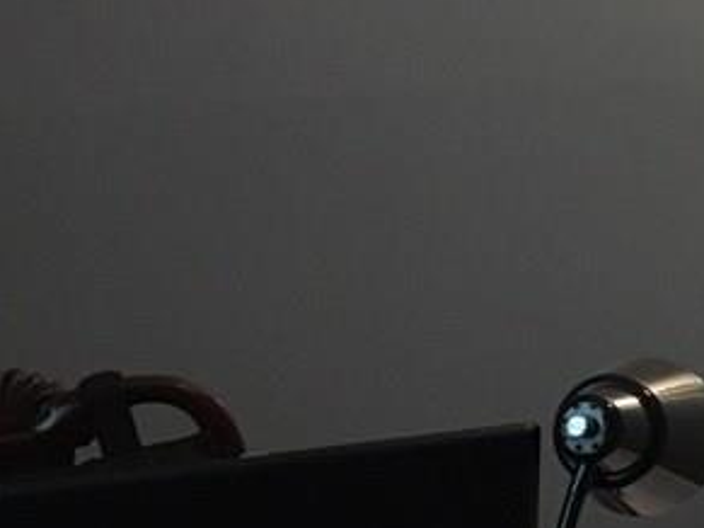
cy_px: 329
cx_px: 1120
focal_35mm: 102
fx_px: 2074
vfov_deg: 14.5
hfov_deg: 17.0
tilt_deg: -12.1
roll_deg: +1.0
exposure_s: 1/30
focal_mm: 4.15
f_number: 2.2
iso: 200
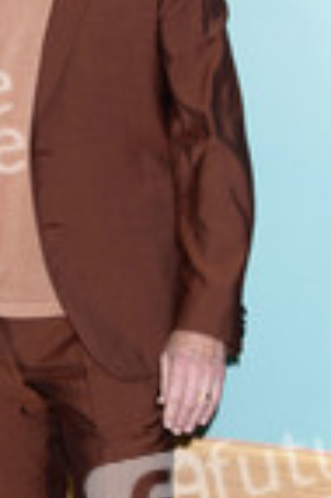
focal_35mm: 123
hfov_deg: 10.9
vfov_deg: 16.6
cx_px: -52
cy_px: 327
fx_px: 1700
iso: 400
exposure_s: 1/200
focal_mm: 44
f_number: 5.6
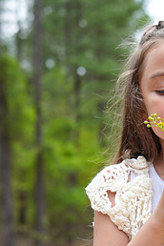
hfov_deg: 10.9
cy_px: 252
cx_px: 183
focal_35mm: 124
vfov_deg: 16.2
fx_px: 847
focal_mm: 50
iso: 160
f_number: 4
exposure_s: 1/160
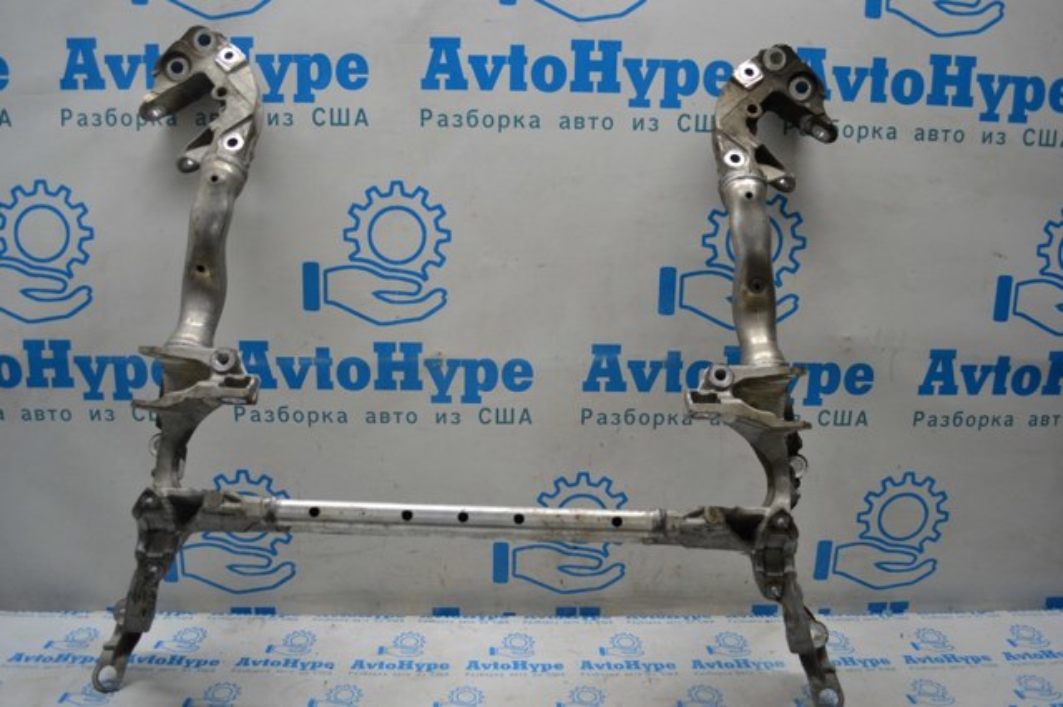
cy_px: 354
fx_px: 797
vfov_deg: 47.9
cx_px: 532
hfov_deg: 67.4
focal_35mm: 27
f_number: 3.5
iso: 1100
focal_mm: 18
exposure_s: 1/500
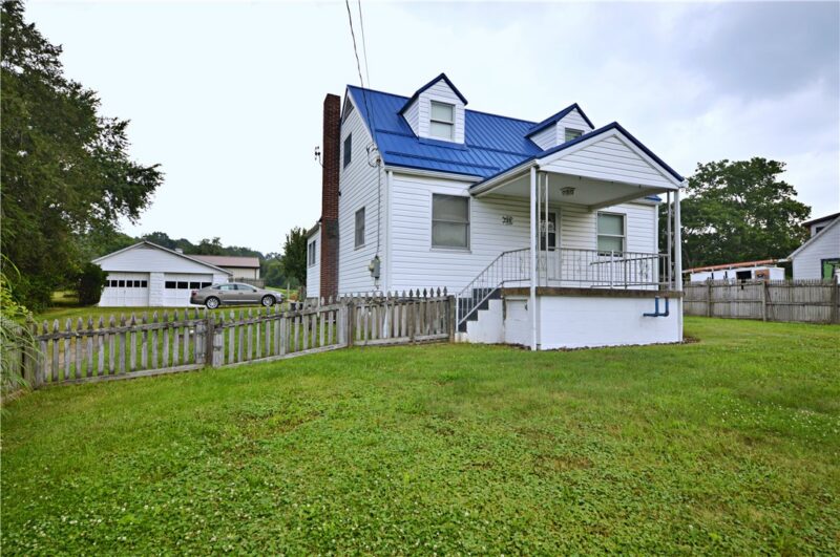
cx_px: 420
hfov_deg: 90.1
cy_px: 278
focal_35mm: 18
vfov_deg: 67.2
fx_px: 419
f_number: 6.3
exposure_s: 1/160
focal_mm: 12
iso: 100
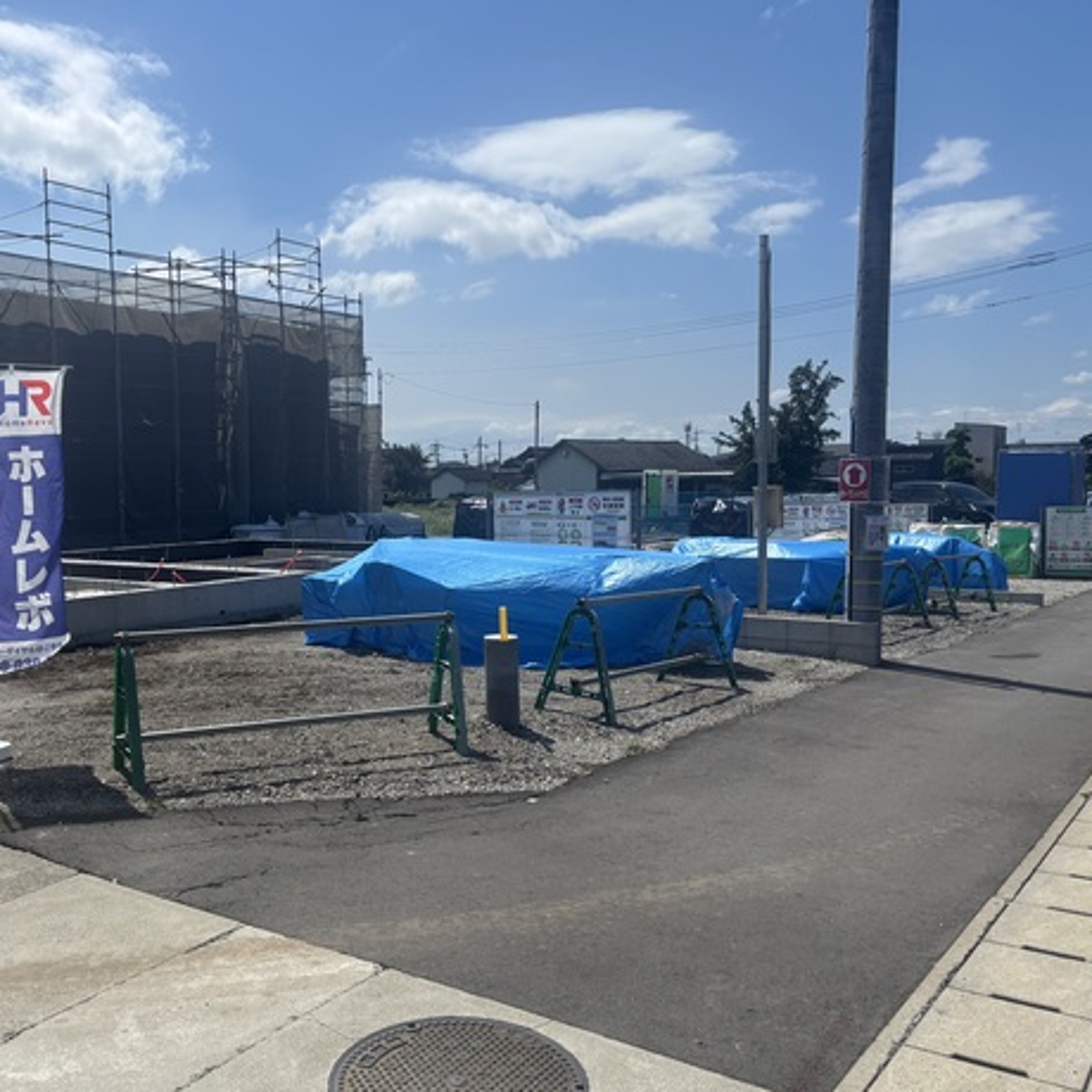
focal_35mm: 32
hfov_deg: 50.3
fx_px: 1142
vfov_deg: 51.1
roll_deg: +0.8
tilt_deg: -2.4
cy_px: 551
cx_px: 377
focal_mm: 5.96
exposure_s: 1/6329
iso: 50
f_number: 1.6
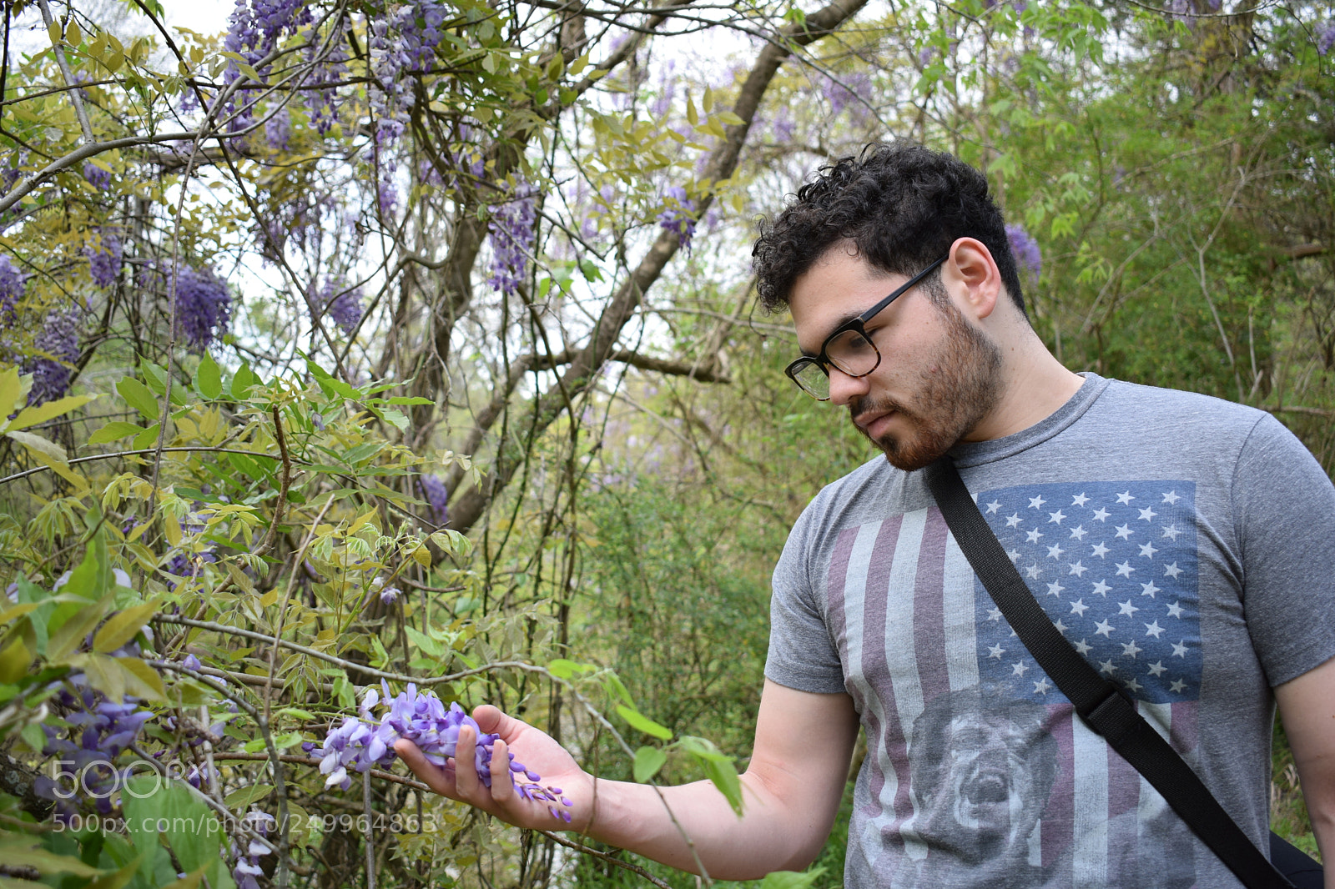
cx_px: 668
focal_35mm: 38
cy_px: 444
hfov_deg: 51.3
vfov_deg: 35.5
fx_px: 1390
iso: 100
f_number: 4
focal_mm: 25
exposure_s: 1/125
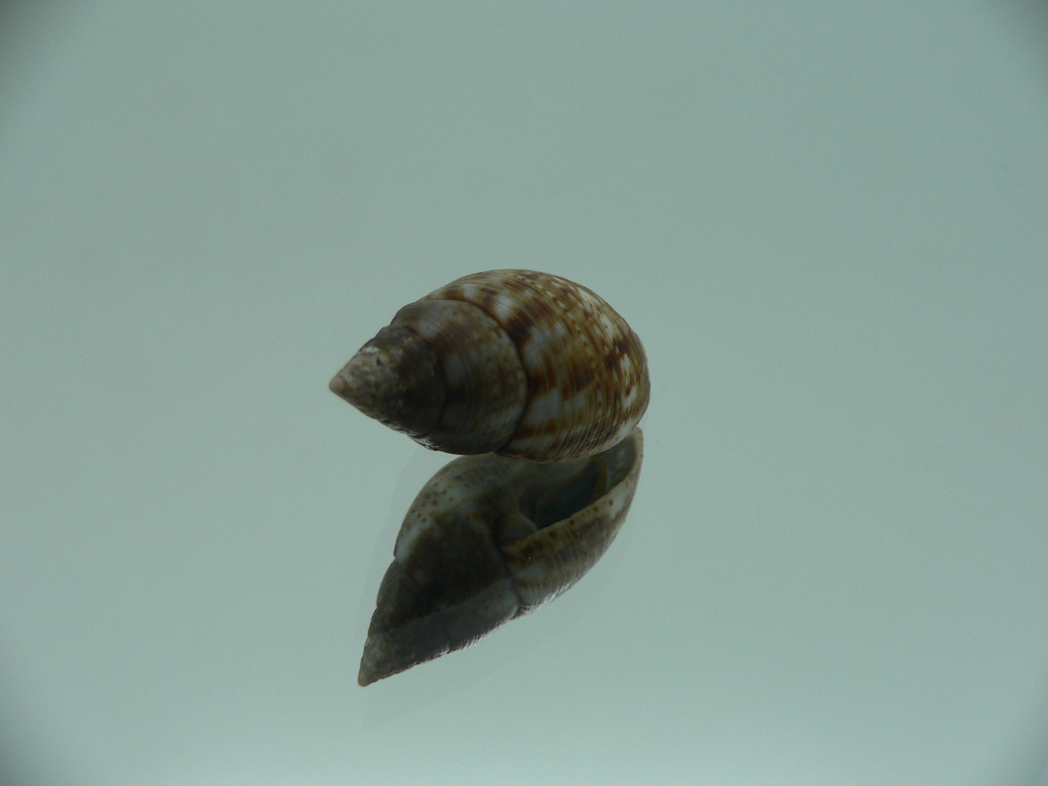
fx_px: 1060
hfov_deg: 52.6
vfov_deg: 40.7
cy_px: 393
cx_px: 524
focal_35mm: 35
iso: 80
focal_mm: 4.6
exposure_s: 1/60
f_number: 2.8
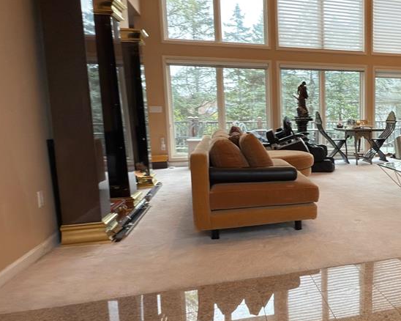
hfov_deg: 51.0
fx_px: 368
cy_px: 162
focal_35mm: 31
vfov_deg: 47.1
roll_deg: -0.7
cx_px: 356
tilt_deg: -6.8
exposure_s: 1/30
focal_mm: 2.22
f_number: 2.2
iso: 100
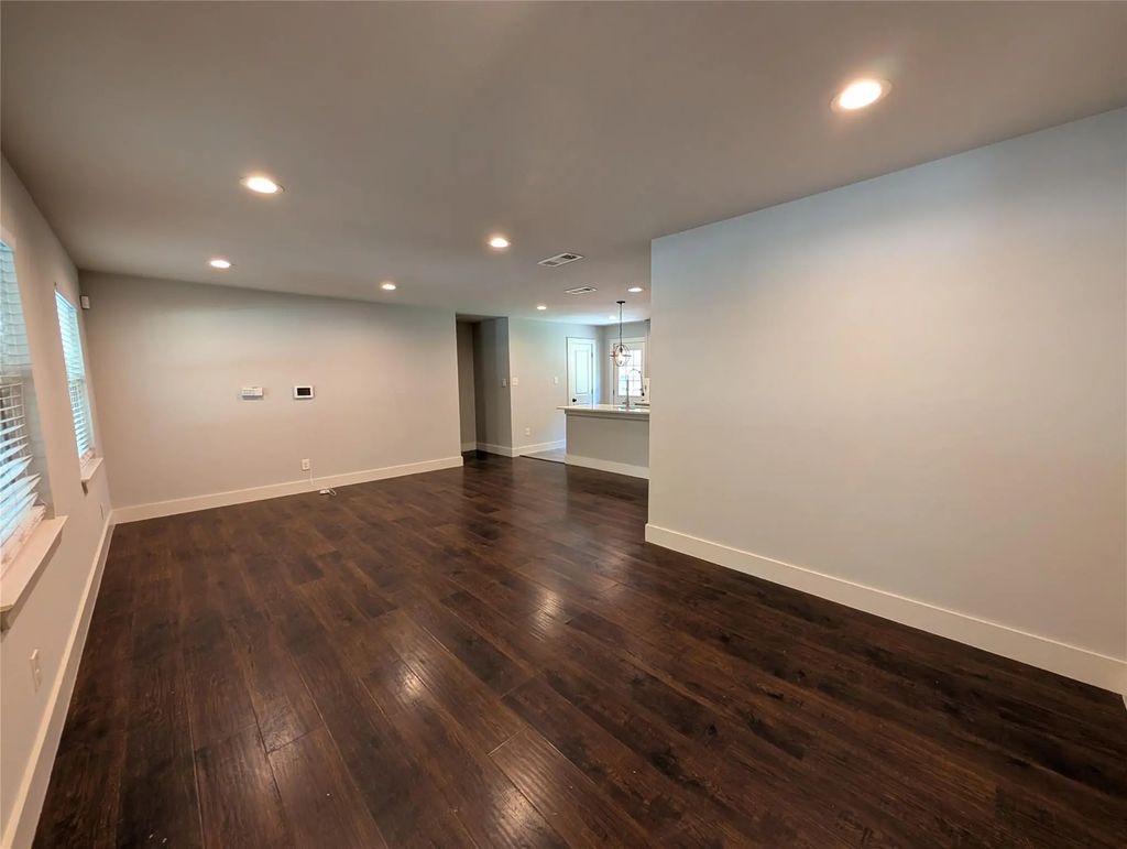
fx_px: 391
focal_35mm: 12
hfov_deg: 110.5
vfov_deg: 94.6
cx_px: 564
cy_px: 424
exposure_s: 1/30
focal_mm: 2.02
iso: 117
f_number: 1.7
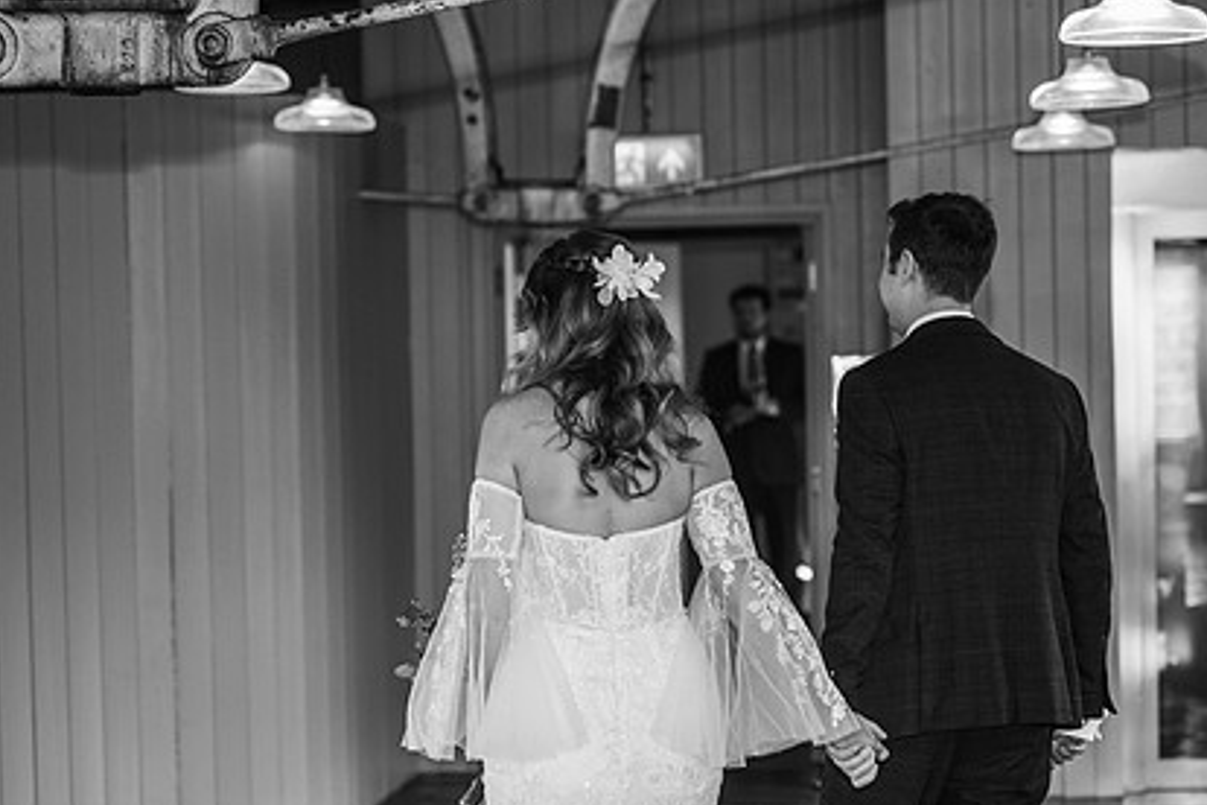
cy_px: 478
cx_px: 682
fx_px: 3285
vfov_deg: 14.0
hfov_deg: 20.8
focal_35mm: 98
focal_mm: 70
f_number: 2.8
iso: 640
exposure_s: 1/200
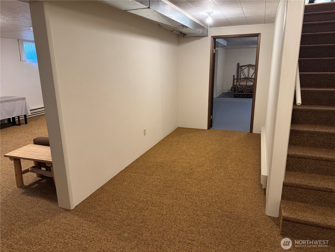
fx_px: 232
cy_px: 126
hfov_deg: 71.6
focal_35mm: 24
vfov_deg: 56.8
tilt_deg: -14.9
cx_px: 168
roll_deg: +1.2
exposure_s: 1/60
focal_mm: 6.76
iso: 500
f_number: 1.78
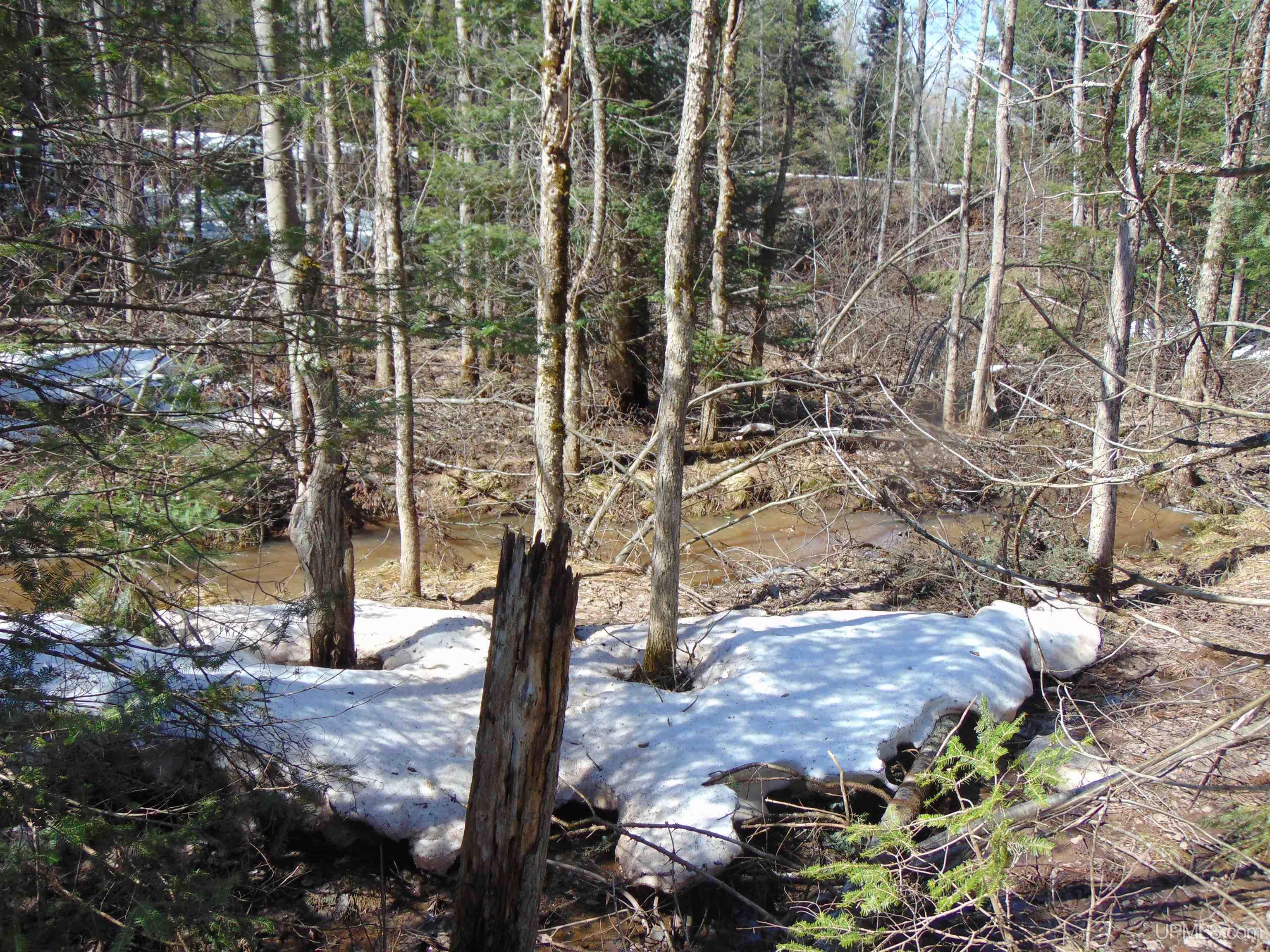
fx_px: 1211
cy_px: 476
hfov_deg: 55.4
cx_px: 635
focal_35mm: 33
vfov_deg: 42.9
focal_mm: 5.8
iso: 80
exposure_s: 1/500
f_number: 3.2
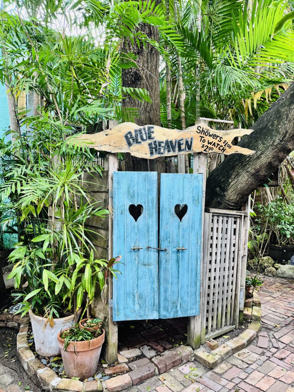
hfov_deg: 53.1
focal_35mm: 26
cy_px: 196
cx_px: 147
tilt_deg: +1.6
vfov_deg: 67.3
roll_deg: +1.4
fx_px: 294
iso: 125
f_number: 1.6
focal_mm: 5.1
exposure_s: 1/121
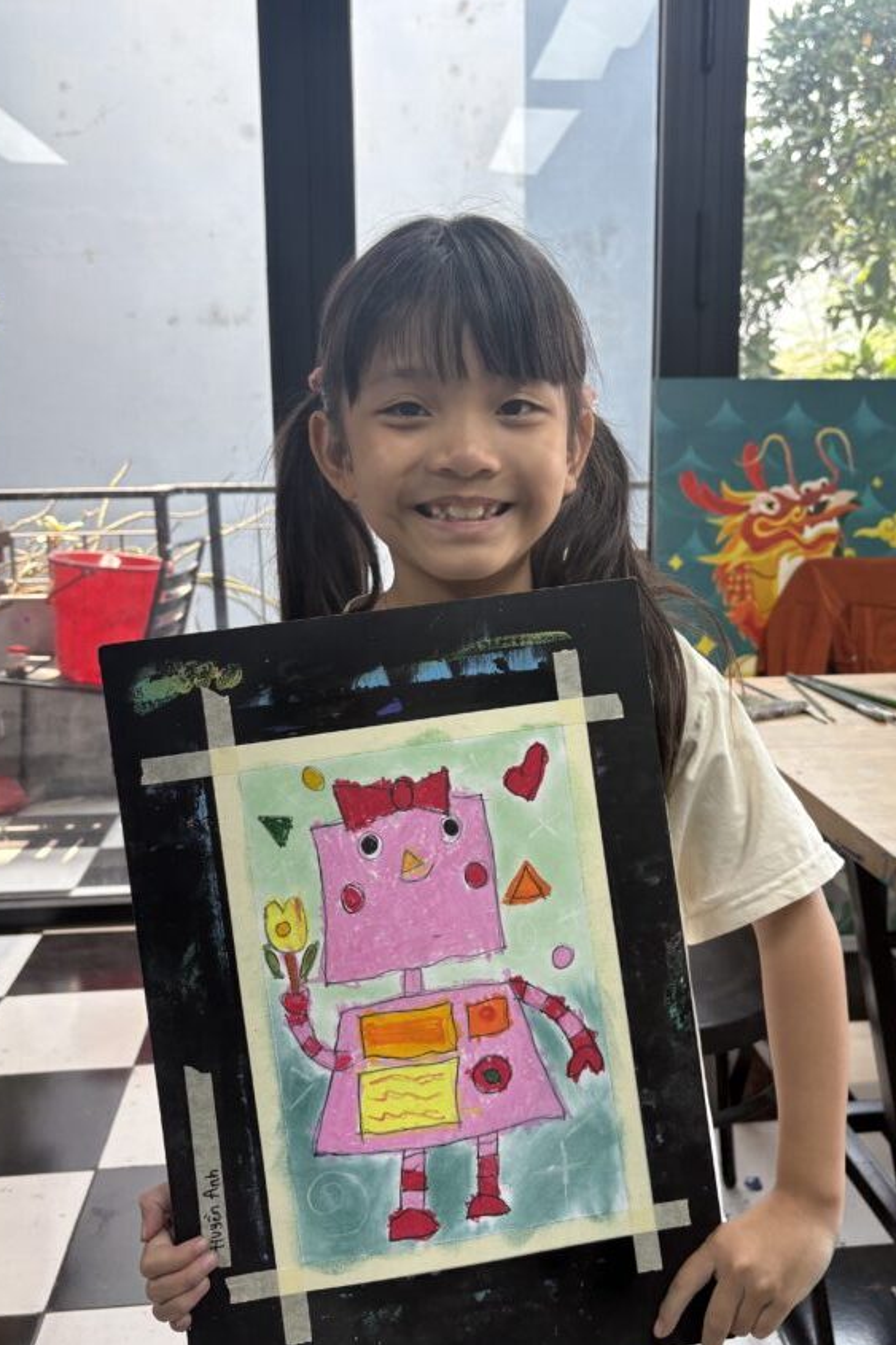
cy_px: 656
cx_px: 500
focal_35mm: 32
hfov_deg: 41.0
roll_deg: -0.1
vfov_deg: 58.7
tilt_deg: -10.2
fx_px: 1195
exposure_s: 1/100
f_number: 1.6
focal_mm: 5.96
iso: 40
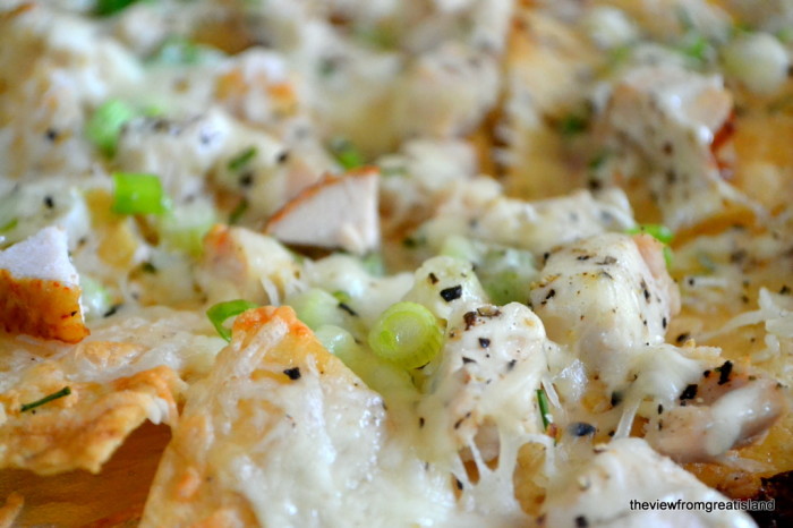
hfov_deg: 27.0
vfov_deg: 18.2
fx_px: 1651
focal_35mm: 75
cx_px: 396
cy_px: 264
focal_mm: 50
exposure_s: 1/160
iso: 3200
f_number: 5.6
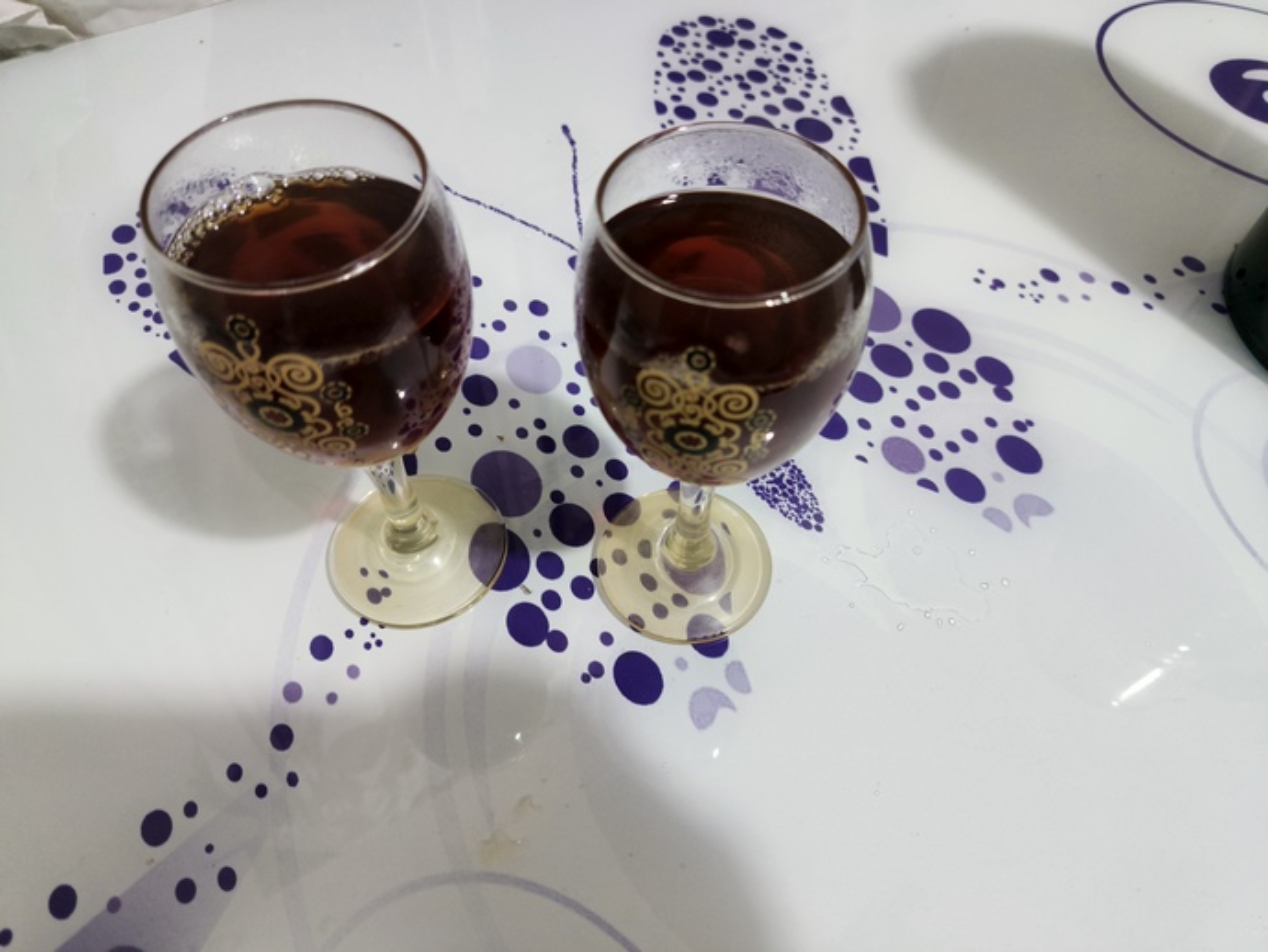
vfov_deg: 58.9
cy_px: 476
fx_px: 843
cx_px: 634
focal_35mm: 23
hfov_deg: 73.9
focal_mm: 5.25
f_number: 1.75
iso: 1710
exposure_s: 1/60
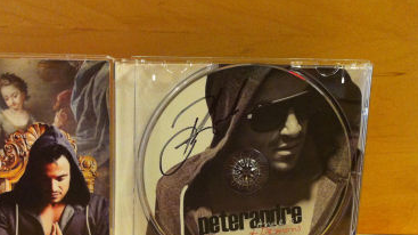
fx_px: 576
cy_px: 192
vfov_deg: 22.7
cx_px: 144
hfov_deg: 39.5
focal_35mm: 52
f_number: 2.8
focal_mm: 3.85
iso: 320
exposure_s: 1/15
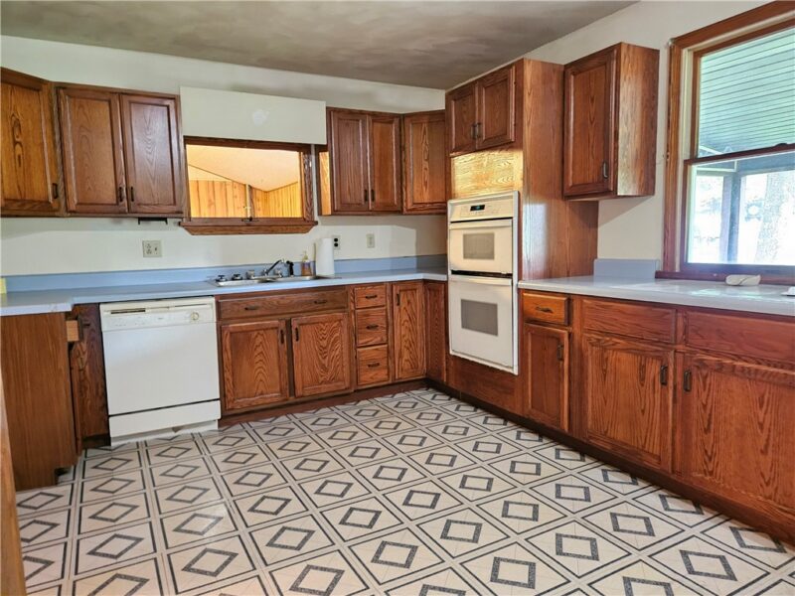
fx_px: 528
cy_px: 298
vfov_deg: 58.9
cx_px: 398
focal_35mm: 23
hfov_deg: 73.9
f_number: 1.8
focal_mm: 5.4
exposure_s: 1/15
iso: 1600
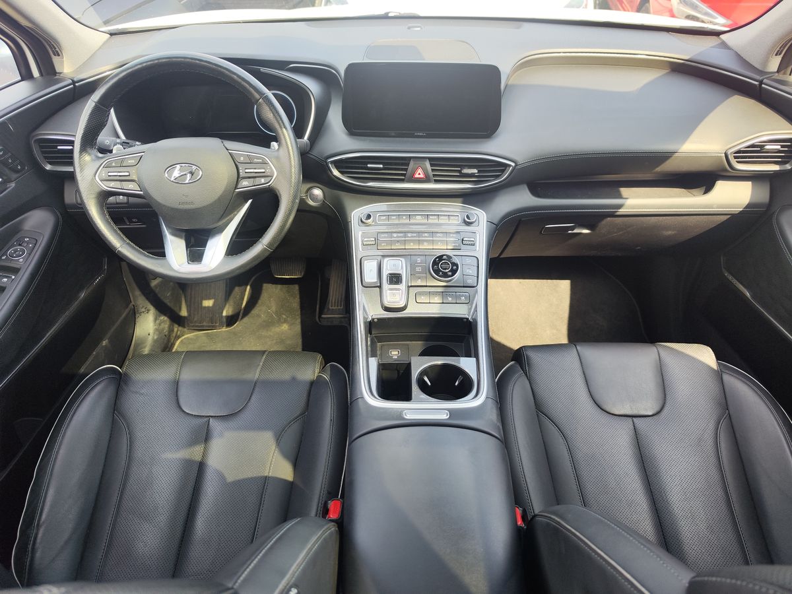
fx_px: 526
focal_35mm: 23
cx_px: 396
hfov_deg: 73.9
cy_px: 297
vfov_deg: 58.9
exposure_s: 1/100
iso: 51
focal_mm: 7.01
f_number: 1.69
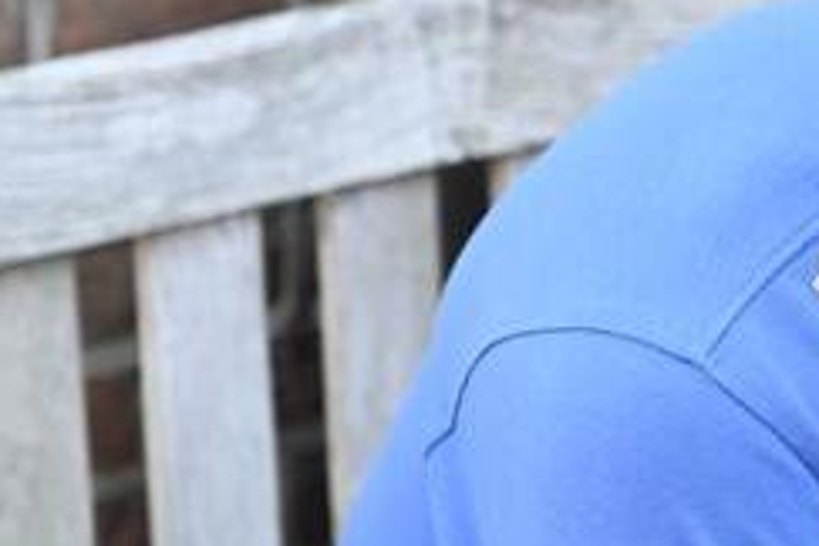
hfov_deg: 7.5
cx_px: 1176
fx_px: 6119
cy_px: 25
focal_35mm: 269
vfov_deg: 5.1
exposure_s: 1/250
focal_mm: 66
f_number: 4
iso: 400
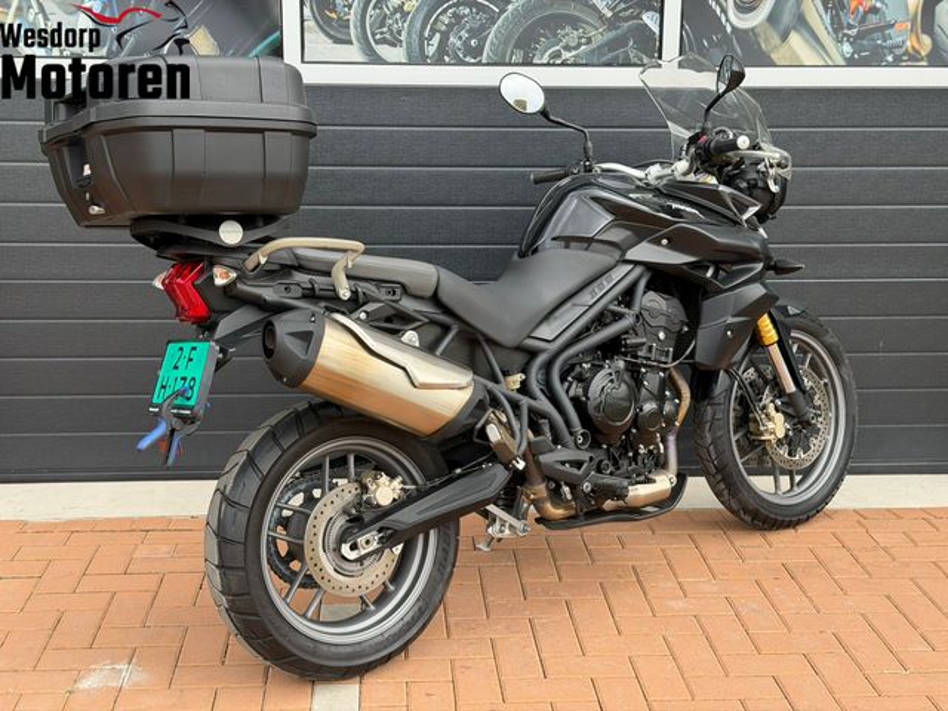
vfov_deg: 30.3
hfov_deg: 39.7
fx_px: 1315
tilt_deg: -12.2
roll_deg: +0.3
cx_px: 474
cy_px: 356
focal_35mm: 48
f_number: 1.78
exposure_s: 1/885
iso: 80
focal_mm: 6.76
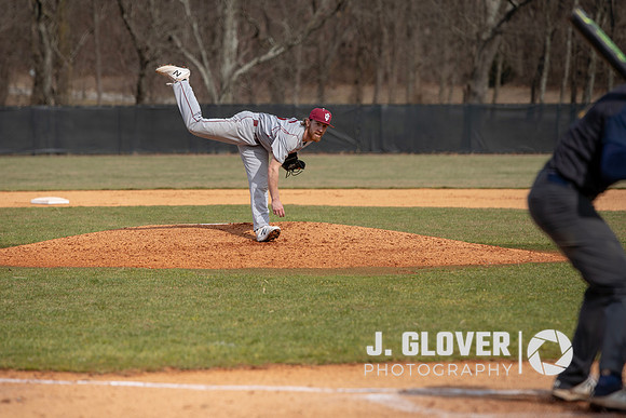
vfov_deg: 6.0
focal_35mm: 230
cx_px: 266
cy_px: 205
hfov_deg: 8.9
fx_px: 4001
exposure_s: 1/640
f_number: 4
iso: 100
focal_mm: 200
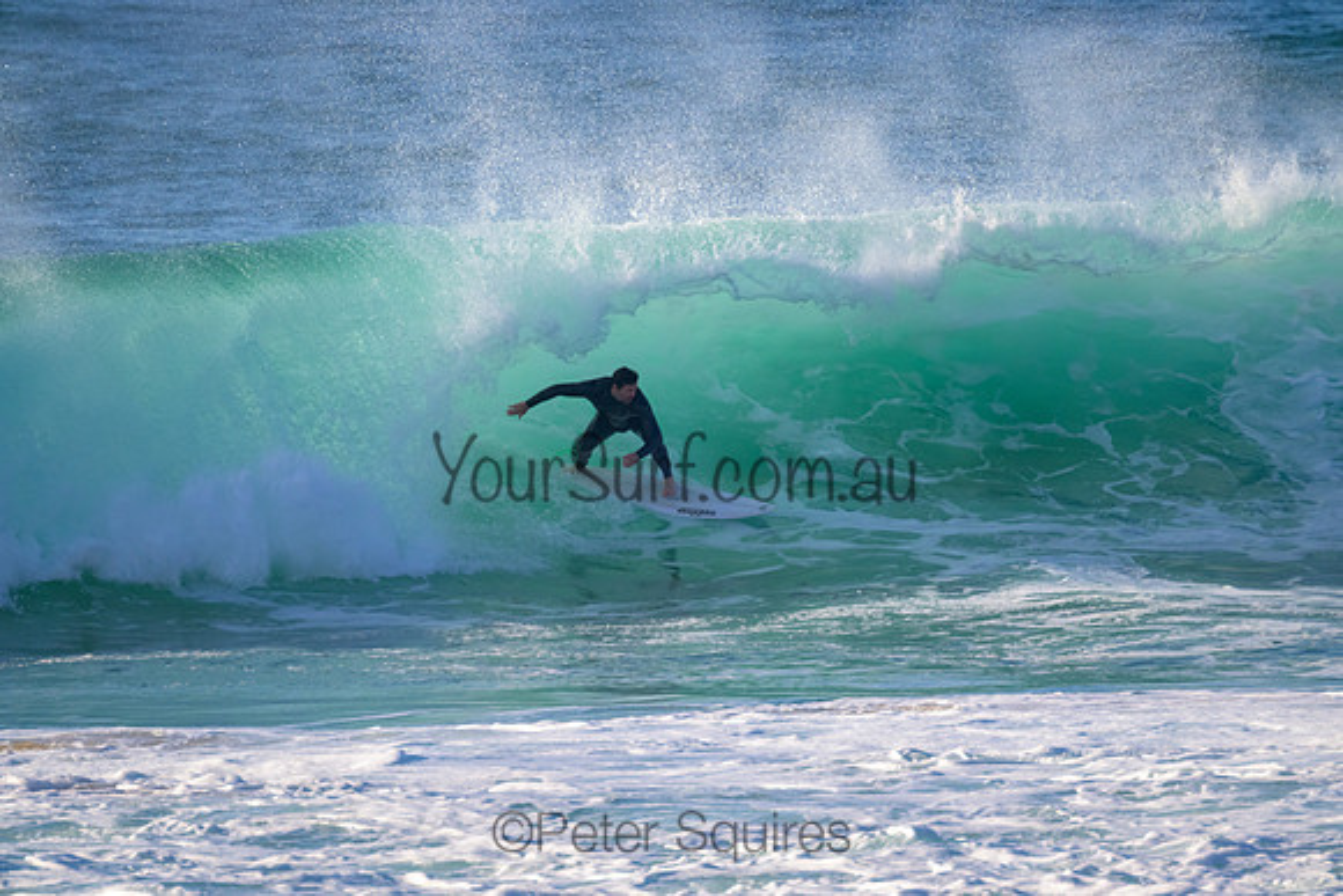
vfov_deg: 1.7
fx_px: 29850
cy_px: 448
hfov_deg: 2.6
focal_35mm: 800
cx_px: 672
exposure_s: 1/1250
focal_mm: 800
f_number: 11
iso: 1100
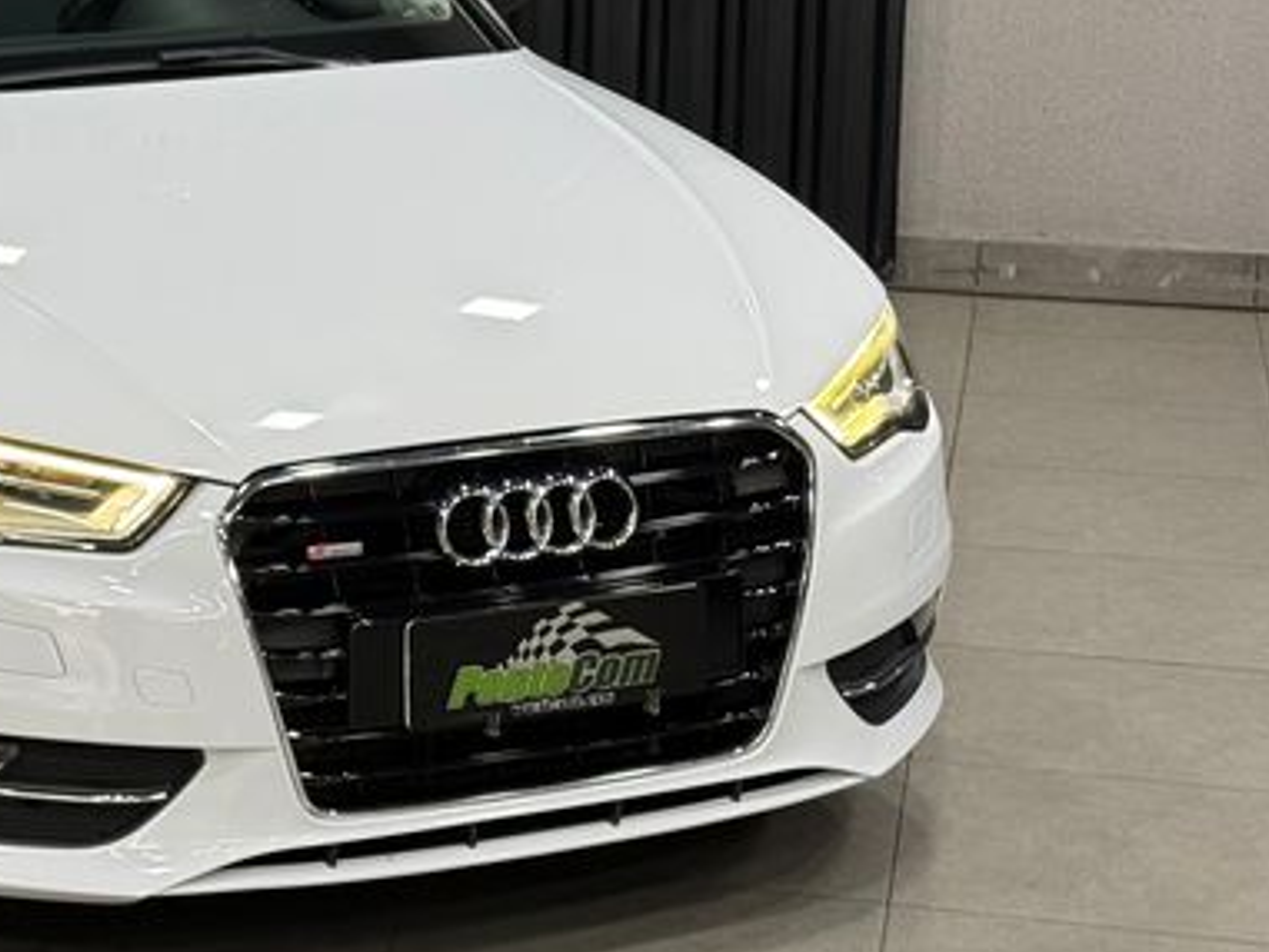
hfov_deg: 18.8
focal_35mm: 102
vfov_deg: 14.4
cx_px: 20
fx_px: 3740
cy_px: 180
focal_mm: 6.76
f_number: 1.78
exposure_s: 1/41
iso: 125
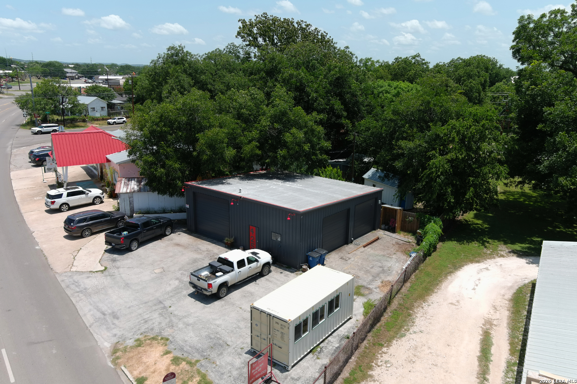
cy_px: 192
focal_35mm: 29
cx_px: 288
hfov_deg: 63.7
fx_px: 465
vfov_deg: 45.0
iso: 100
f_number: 2.8
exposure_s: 1/1600
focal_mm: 10.6
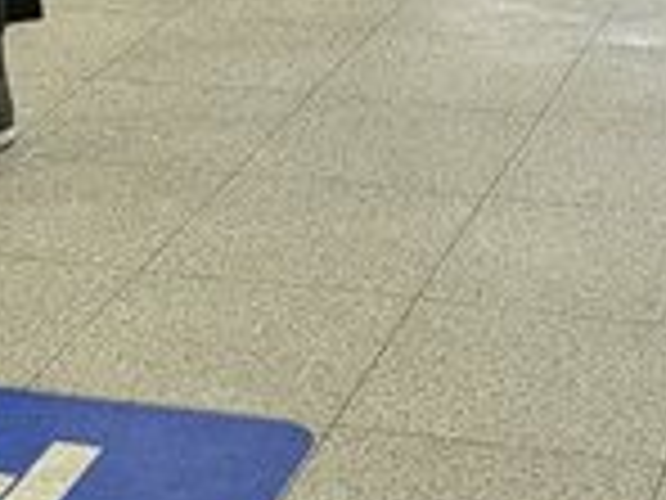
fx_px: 2424
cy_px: -646
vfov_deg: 10.4
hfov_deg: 15.6
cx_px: 304
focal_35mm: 126
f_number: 1.7
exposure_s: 1/120
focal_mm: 4.53
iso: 54
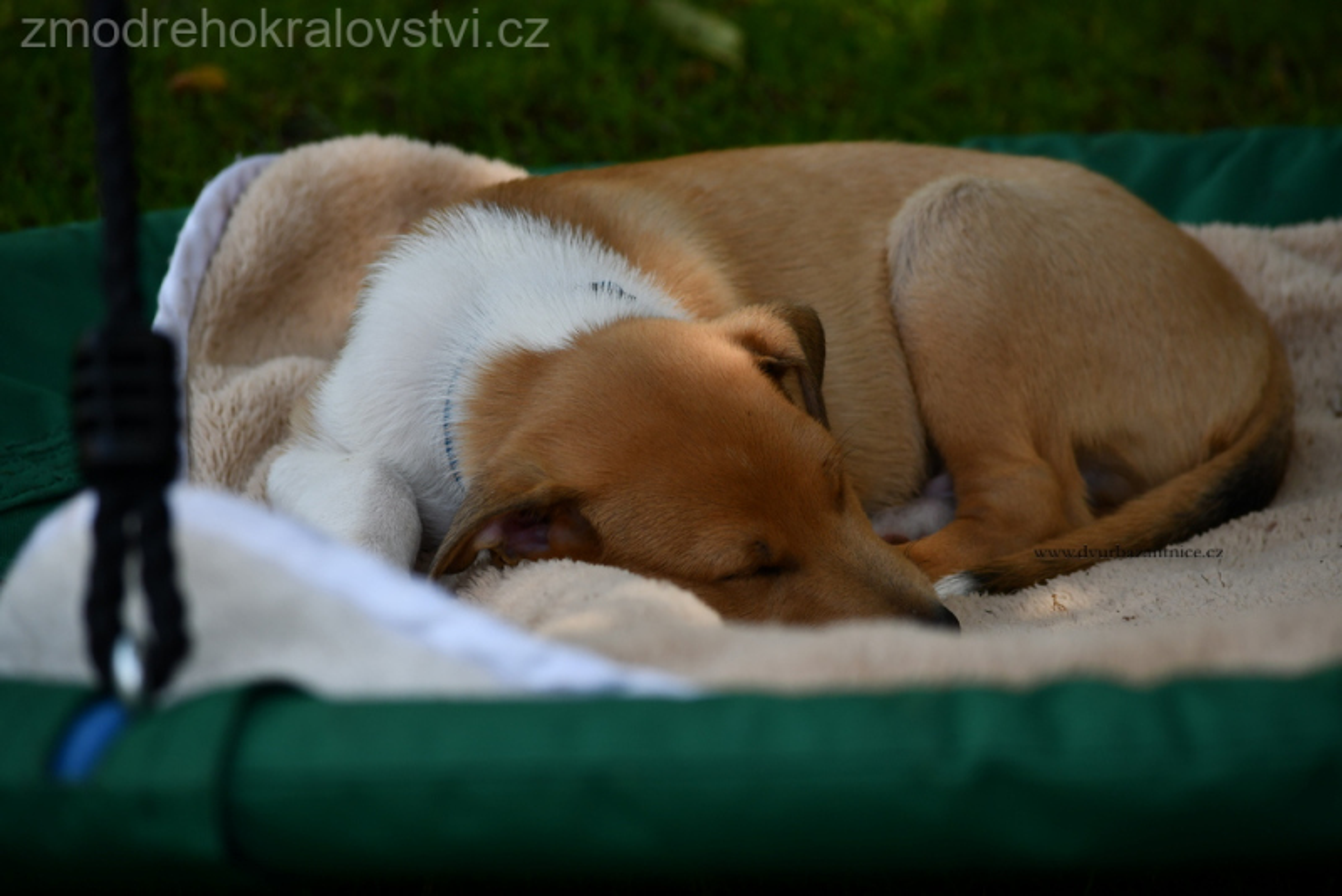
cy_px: 448
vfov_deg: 5.4
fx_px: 9509
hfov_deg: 8.1
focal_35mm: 255
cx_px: 671
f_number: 5.6
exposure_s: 1/500
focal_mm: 170
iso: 280
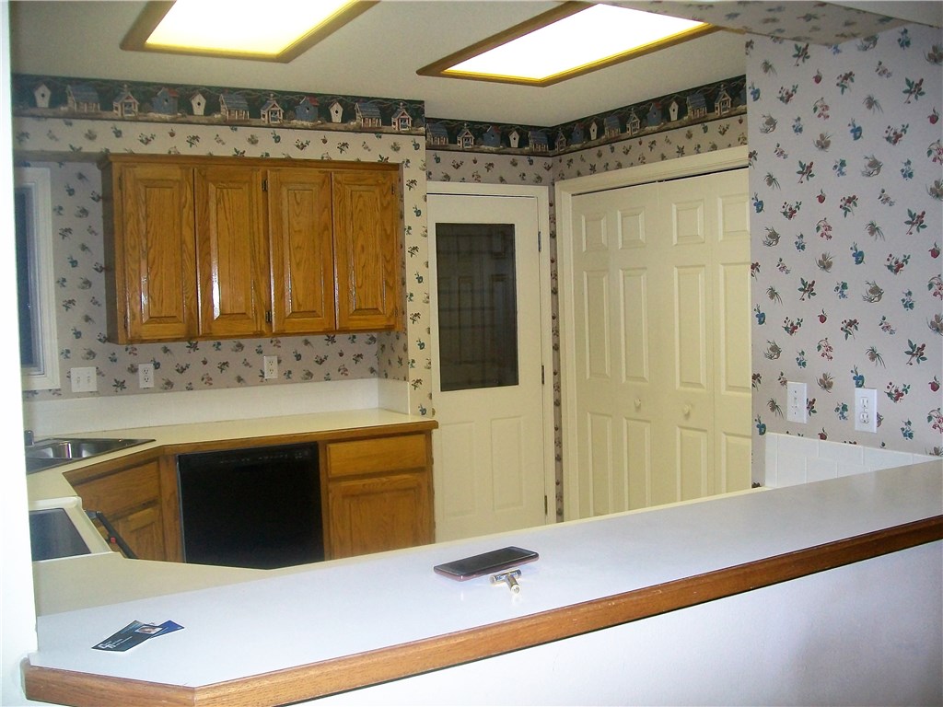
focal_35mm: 34
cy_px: 354
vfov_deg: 41.8
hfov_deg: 54.0
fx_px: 926
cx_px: 472
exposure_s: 1/60
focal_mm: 6.1
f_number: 2.7
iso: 160
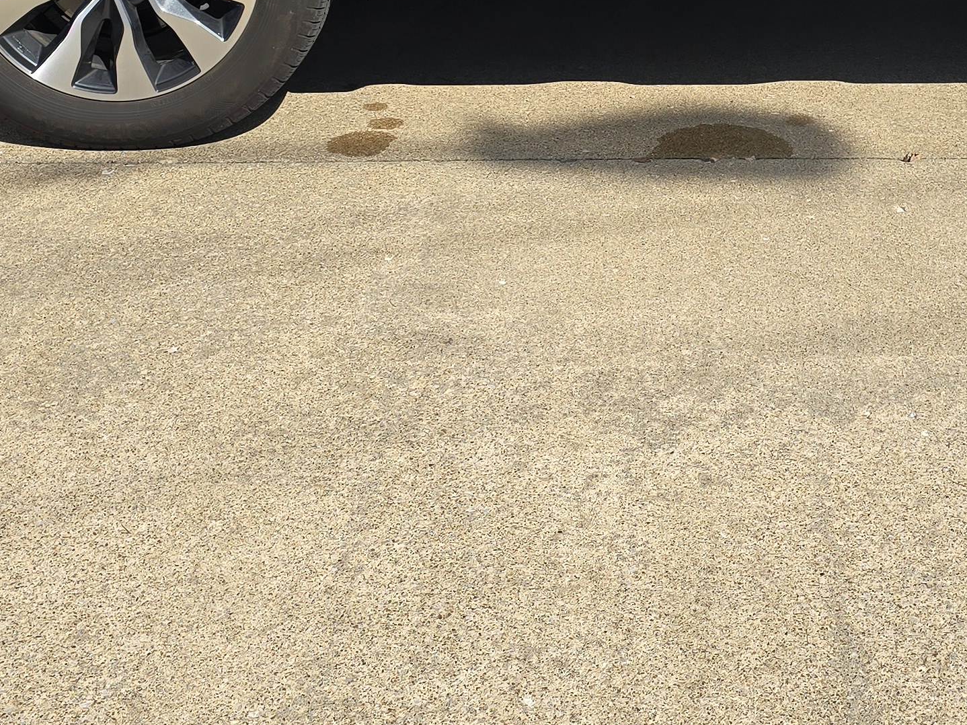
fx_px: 1788
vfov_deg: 21.5
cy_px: -120
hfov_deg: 29.6
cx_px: 764
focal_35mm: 64
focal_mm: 6.3
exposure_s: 1/917
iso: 12
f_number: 1.7
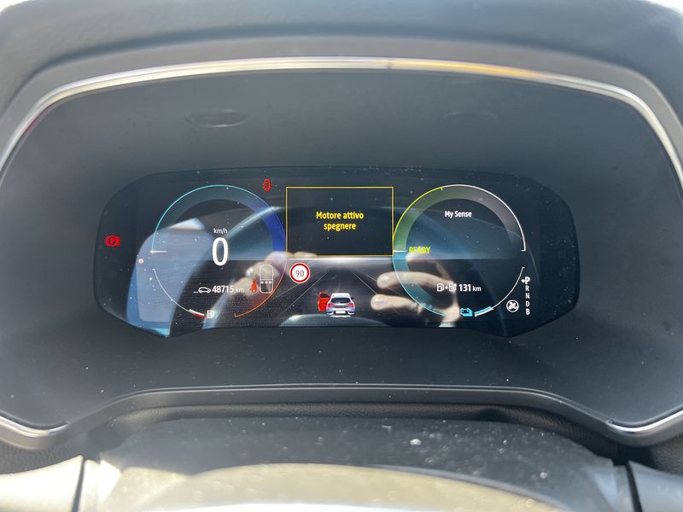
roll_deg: -0.1
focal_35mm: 26
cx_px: 342
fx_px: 513
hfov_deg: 67.3
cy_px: 256
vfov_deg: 53.1
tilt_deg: -25.4
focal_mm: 5.7
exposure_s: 1/121
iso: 125
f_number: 1.5
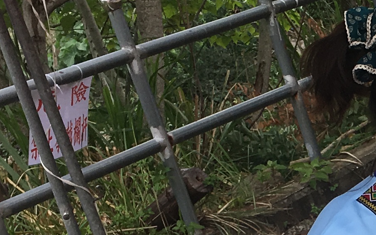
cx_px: 587
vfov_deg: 9.2
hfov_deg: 14.1
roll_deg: +13.5
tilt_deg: -17.9
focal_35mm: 138
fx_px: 1414
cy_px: 389
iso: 25
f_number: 2.2
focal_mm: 4.15
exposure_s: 1/289
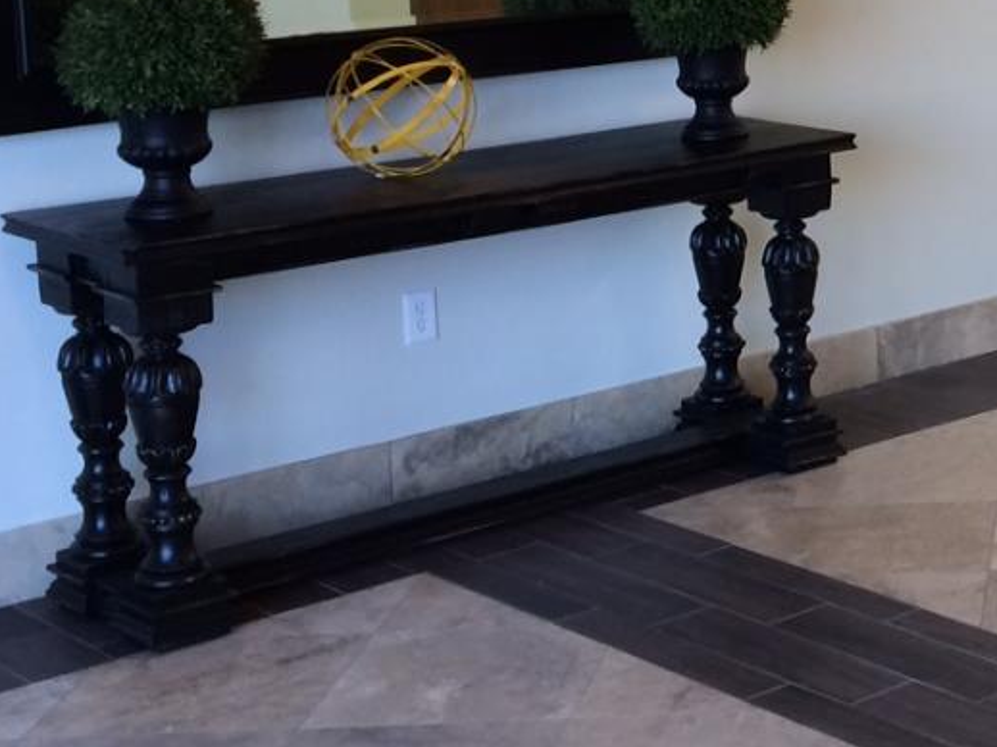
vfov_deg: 17.3
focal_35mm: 84
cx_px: 1332
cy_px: 76
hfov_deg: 21.0
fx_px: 2418
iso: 50
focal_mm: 4.15
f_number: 2.2
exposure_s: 1/30
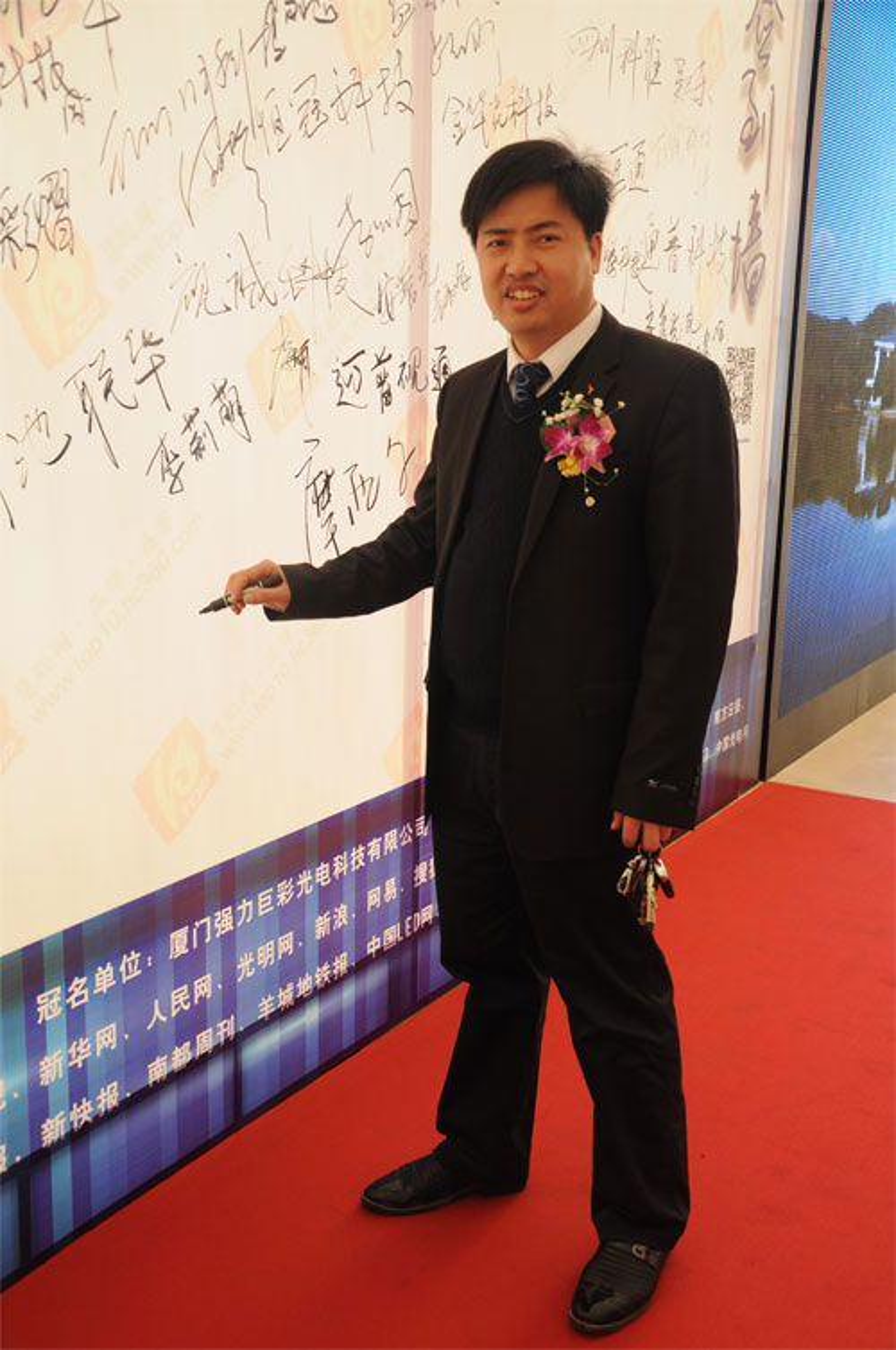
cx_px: 448
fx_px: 1460
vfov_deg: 49.6
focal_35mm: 39
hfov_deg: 34.1
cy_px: 675
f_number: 4
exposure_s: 1/30
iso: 400
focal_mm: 26
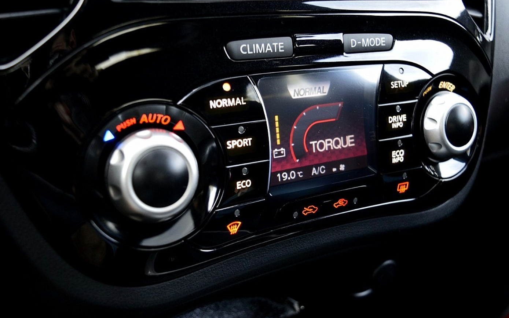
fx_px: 534
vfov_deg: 33.1
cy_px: 148
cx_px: 256
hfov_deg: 50.9
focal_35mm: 39
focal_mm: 25
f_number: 4
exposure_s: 1/60
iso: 800
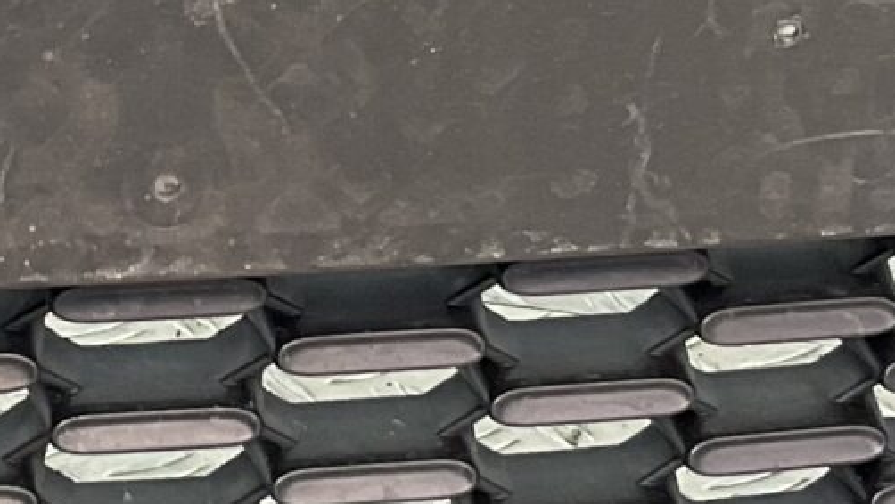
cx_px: 109
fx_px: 3823
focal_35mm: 161
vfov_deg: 7.5
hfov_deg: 13.3
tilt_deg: -19.7
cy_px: -173
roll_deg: -0.4
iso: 50
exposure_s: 1/120
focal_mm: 3
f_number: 1.8
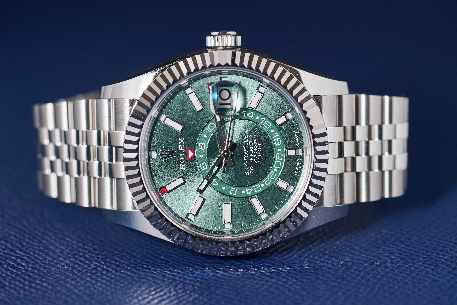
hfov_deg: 19.5
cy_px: 152
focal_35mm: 105
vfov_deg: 13.0
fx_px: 1333
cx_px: 228
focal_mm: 105
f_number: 10
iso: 200
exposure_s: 1/40
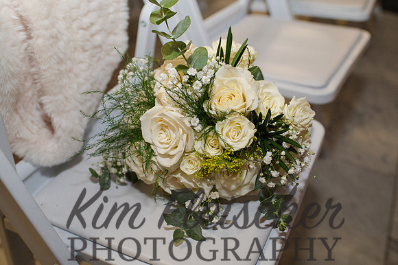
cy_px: 132
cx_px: 199
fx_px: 387
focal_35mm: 35
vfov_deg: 37.8
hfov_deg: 54.5
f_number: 3.5
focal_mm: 35
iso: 1000
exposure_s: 1/200
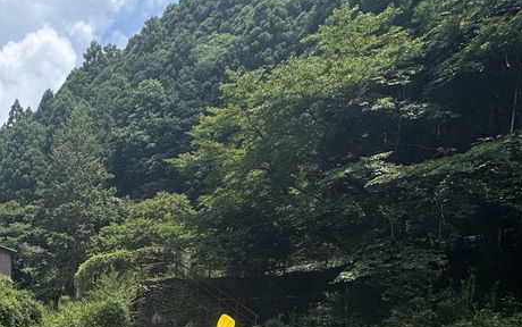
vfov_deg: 31.3
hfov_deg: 46.7
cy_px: 406
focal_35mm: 33
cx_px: -19
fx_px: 470
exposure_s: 1/1370
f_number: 2.2
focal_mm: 2.22
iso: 50
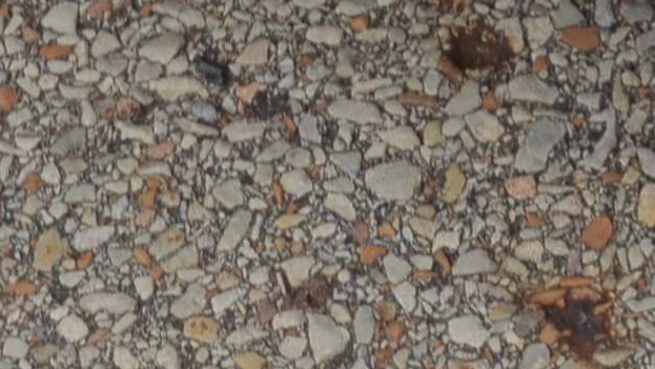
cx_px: 1857
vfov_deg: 3.2
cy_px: -391
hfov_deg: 5.5
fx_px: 6463
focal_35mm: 372
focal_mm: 40
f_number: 6.3
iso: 200
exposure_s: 1/160
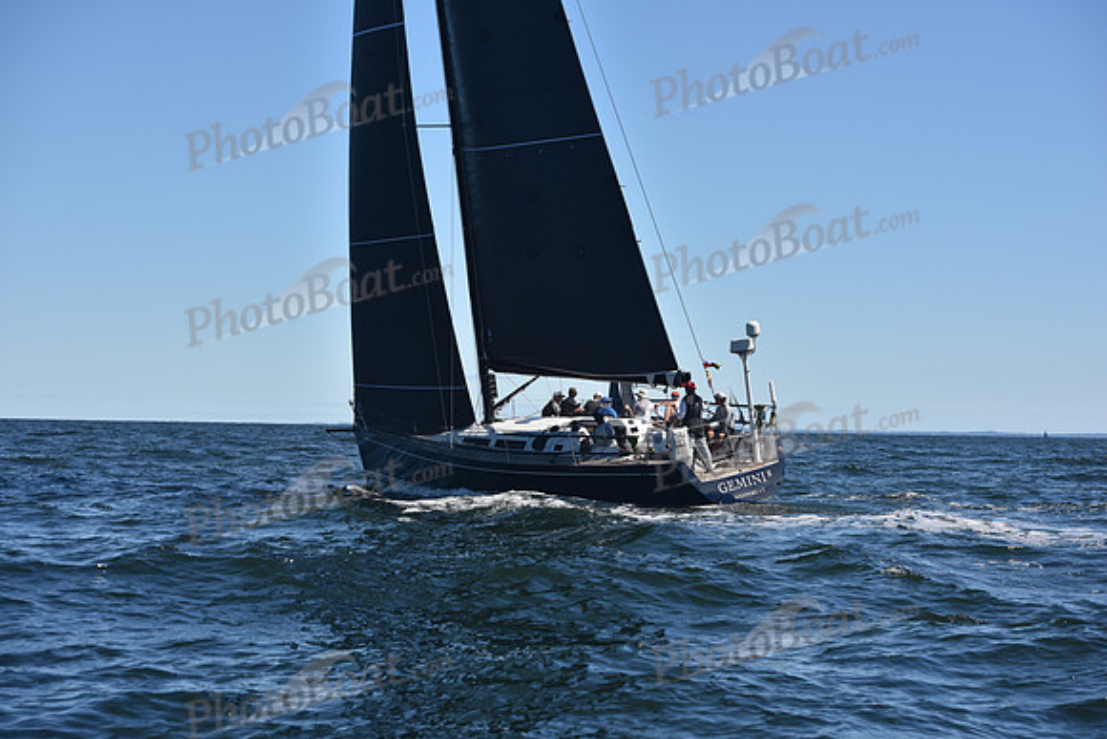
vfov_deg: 19.5
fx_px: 2153
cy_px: 370
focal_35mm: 70
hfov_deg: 28.8
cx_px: 554
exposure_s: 1/800
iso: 200
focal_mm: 70
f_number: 6.3
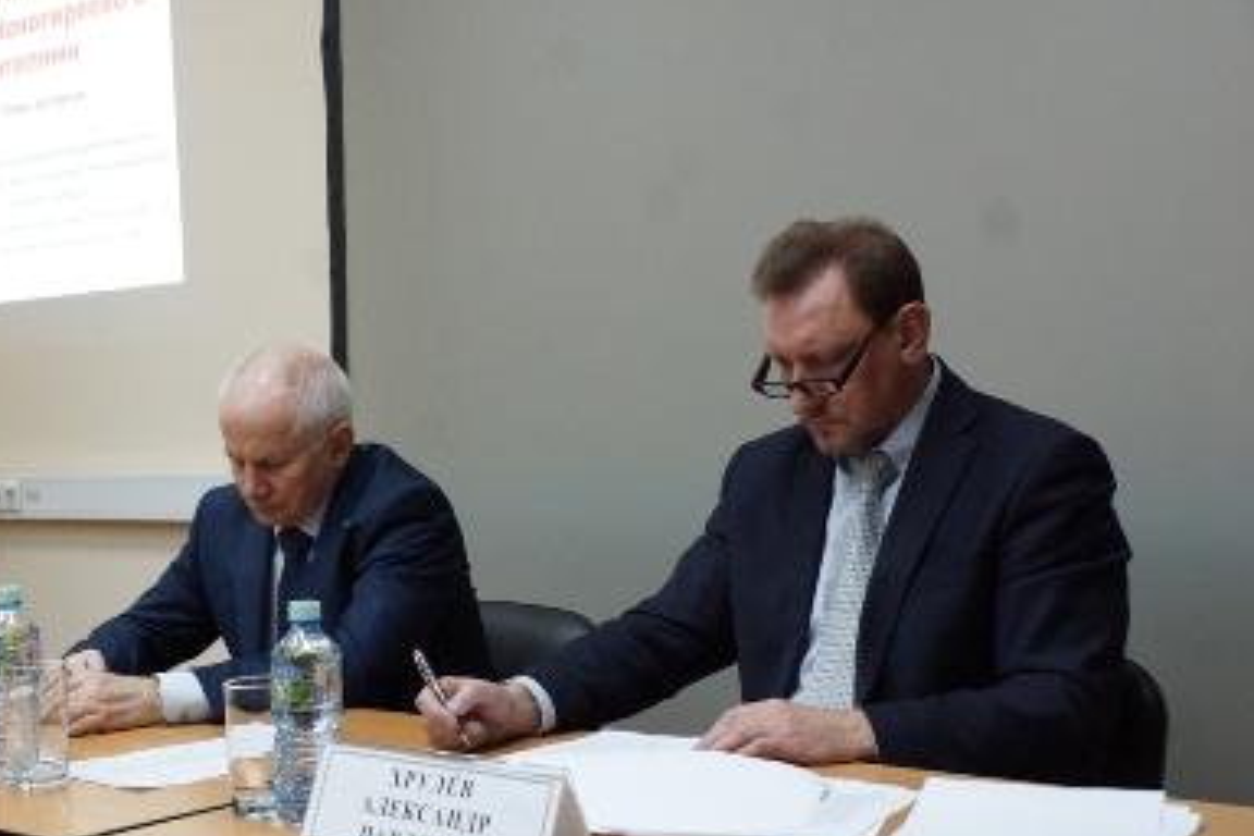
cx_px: 532
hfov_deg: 40.2
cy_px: 423
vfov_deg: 27.5
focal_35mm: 49
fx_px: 1707
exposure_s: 1/125
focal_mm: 28
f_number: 5.6
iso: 2000
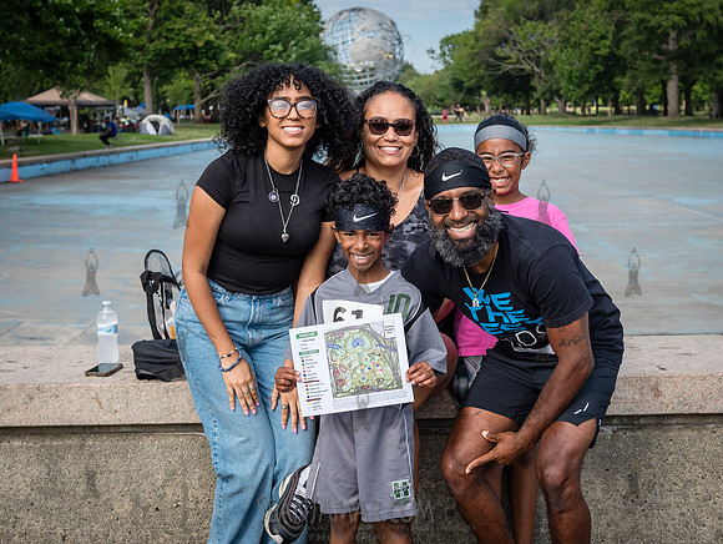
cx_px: 346
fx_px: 1123
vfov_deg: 27.2
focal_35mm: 54
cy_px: 224
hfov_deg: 35.7
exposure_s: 1/1250
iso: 200
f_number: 4
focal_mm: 38
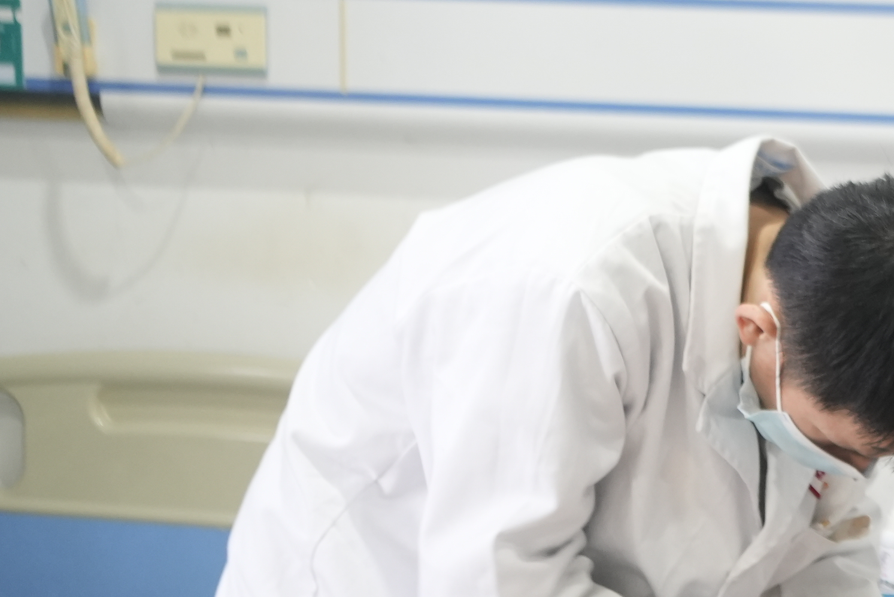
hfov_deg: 17.9
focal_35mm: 108
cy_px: 432
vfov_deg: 12.7
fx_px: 2682
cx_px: 1102
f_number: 2.8
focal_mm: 35
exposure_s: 1/40
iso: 1600
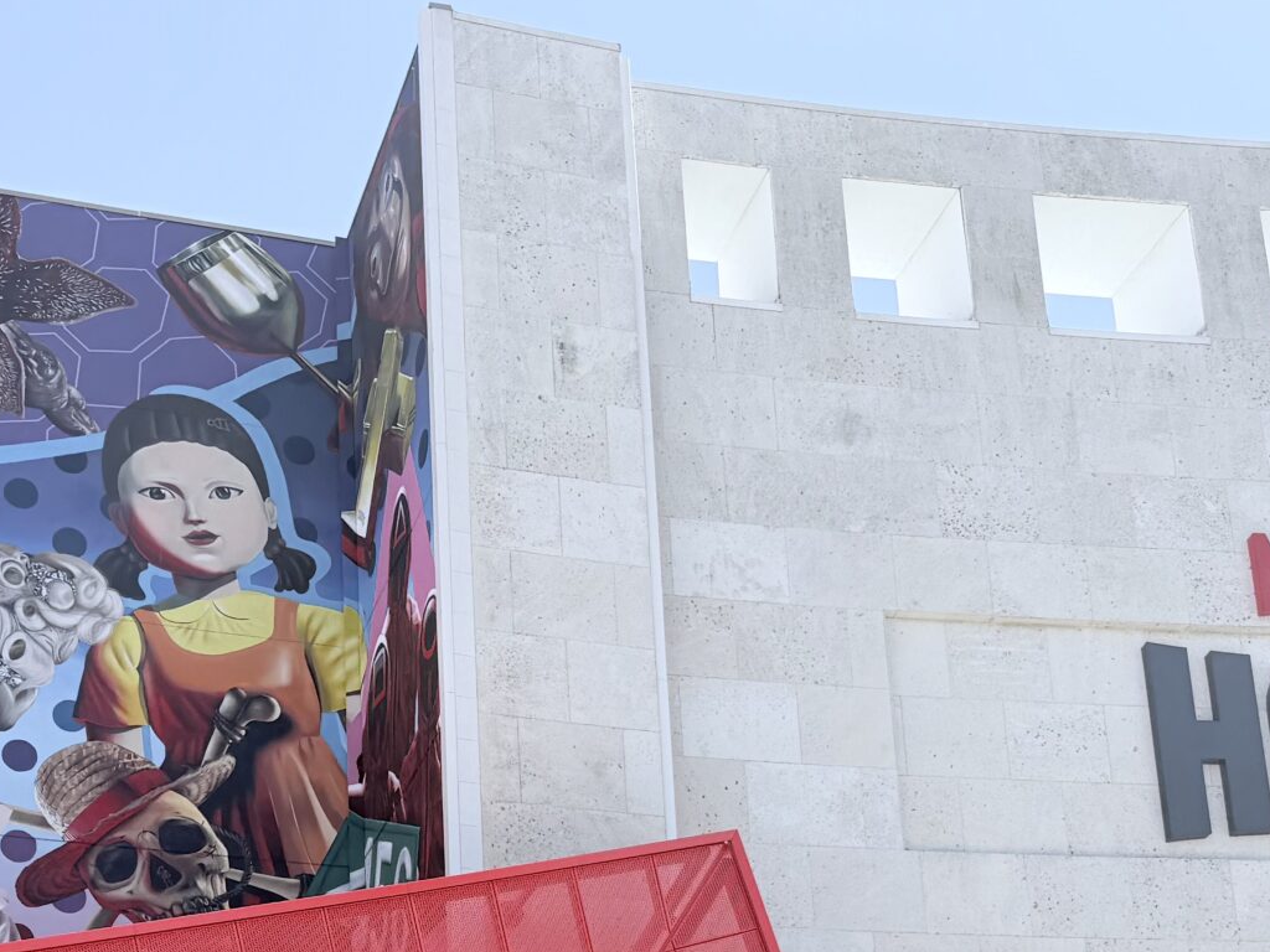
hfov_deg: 32.0
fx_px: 2201
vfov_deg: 22.4
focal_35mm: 60
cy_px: 1161
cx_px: 446
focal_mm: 6.76
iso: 100
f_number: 1.78
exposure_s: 1/3145
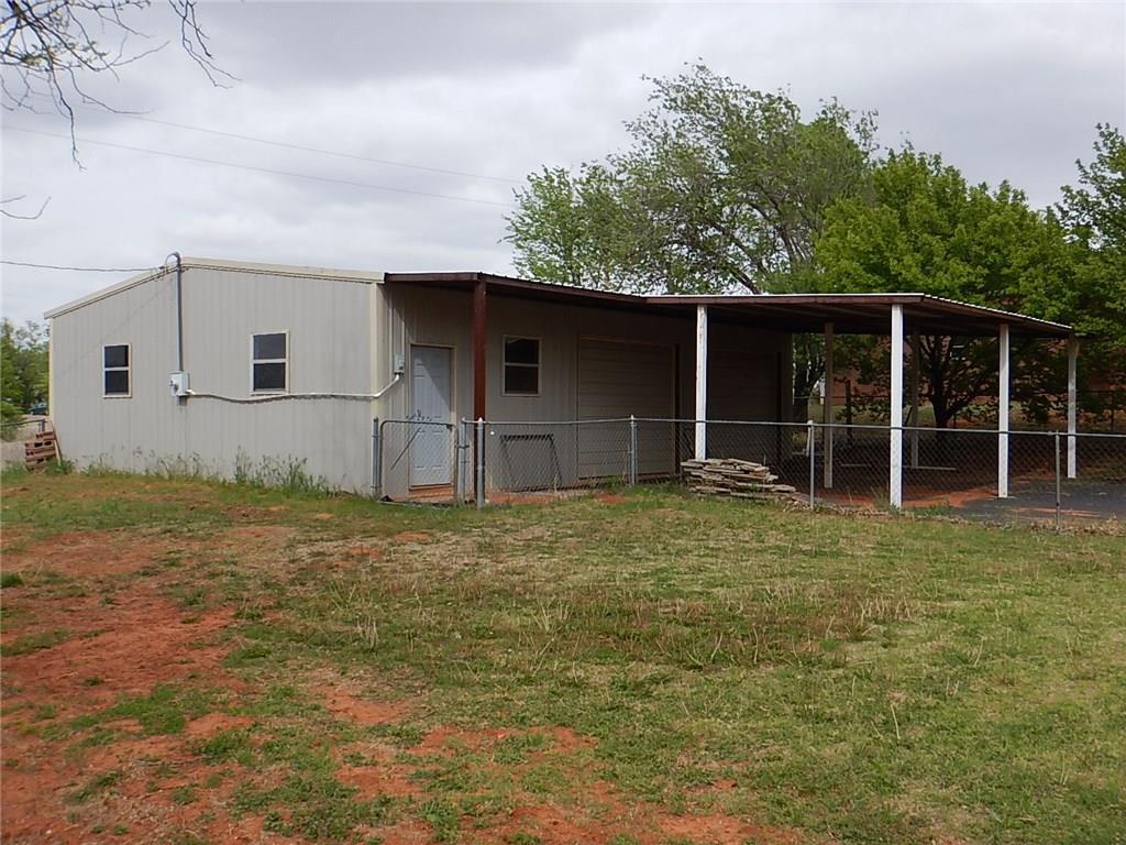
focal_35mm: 34
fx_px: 1106
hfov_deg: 54.0
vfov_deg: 41.8
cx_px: 563
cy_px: 422
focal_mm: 6.1
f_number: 4.2
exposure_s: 1/800
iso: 125
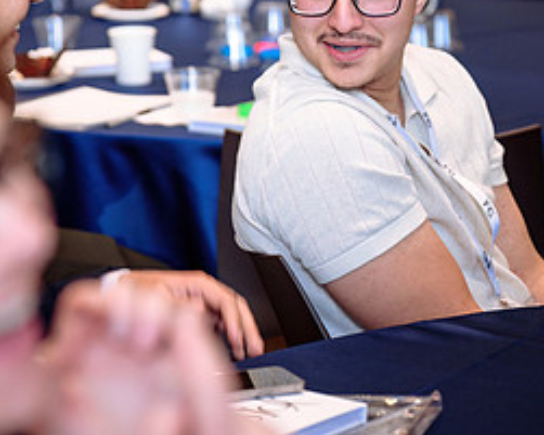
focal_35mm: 152
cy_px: 252
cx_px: 290
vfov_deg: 10.2
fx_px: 2448
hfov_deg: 12.7
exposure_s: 1/100
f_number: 2.8
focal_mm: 70
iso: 500
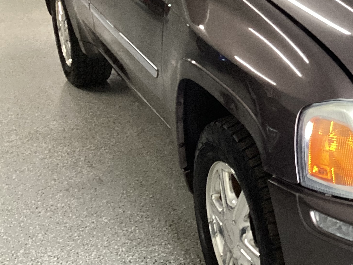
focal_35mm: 69
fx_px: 704
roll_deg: +0.1
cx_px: 384
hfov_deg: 26.1
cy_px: 61
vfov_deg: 21.1
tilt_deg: -19.9
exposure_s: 1/50
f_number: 2.4
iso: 125
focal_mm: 3.3
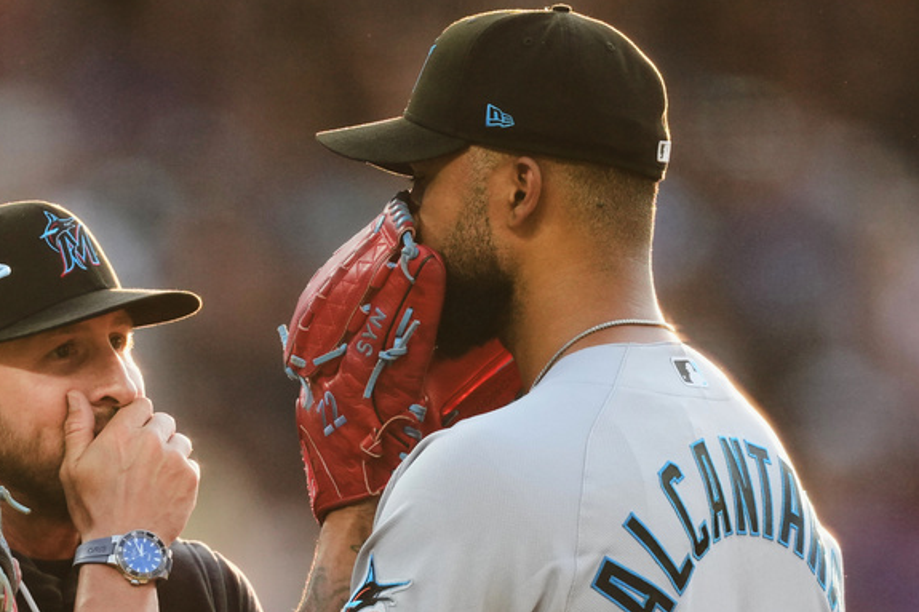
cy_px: 499
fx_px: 40907
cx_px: 284
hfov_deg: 1.3
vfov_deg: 0.9
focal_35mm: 1603
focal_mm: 600
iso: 1600
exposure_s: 1/1600
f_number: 4
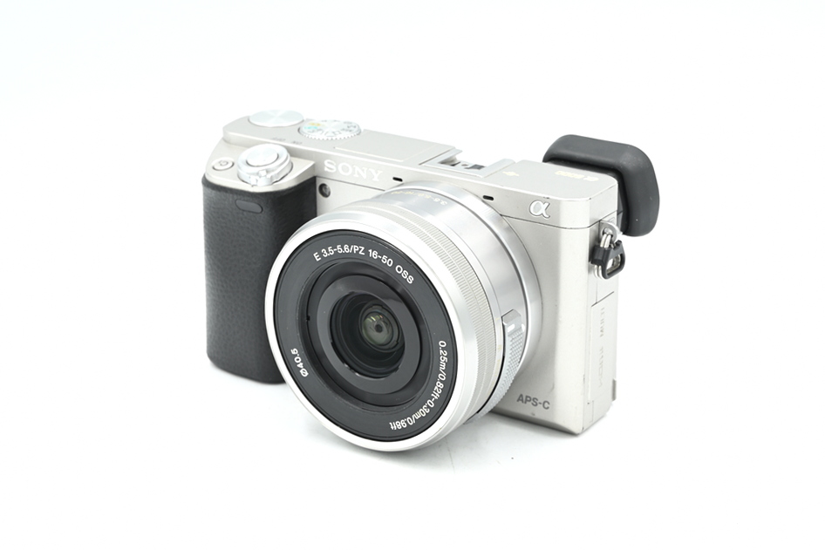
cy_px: 275
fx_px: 1719
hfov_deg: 27.0
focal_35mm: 75
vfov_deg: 18.2
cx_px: 412
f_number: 16
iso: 200
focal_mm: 75
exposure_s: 1/13
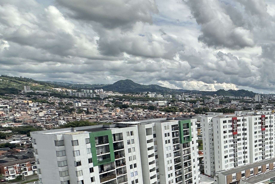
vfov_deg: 40.1
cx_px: 292
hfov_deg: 46.1
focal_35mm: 32
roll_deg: -0.7
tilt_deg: -9.3
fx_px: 244
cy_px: 136
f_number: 2.2
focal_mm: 2.22
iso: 40
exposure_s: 1/1984
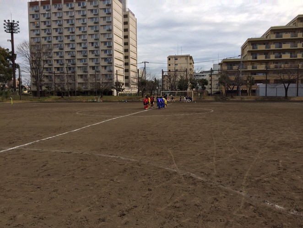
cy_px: 114
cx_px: 152
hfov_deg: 59.9
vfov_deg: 46.8
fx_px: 263
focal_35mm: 30
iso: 32
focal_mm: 4.12
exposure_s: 1/2283
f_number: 2.2
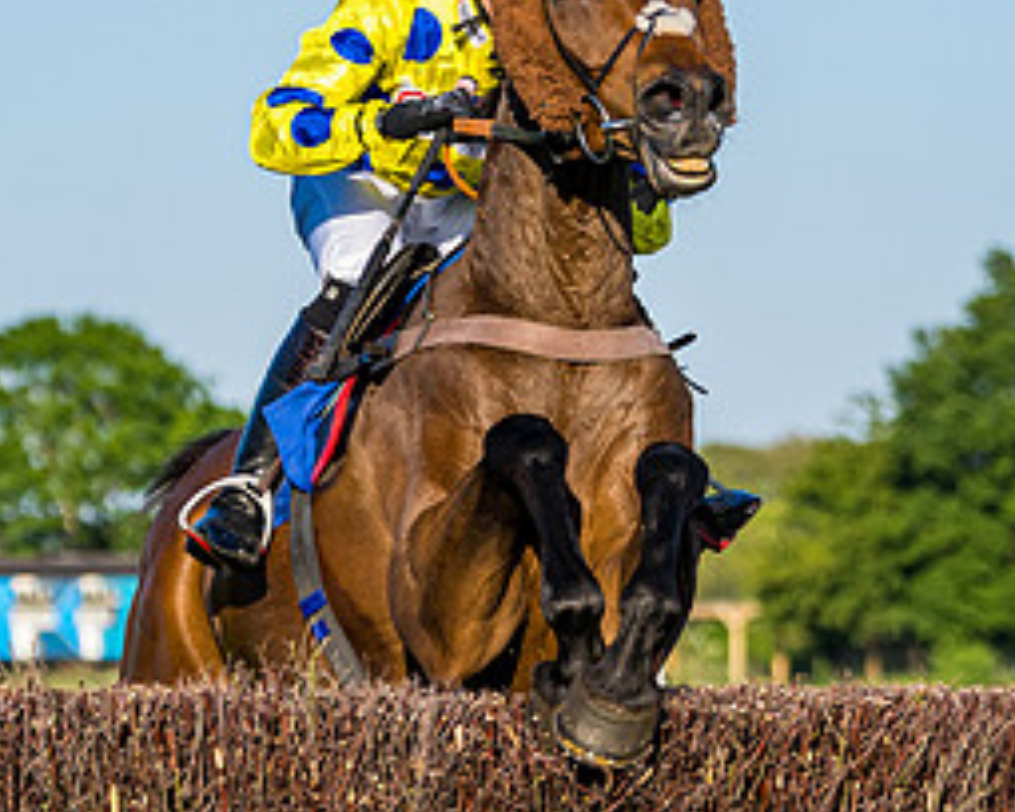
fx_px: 13939
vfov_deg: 3.3
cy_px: 548
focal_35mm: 464
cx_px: 523
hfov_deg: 4.2
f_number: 4
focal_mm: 116
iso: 200
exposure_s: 1/1250
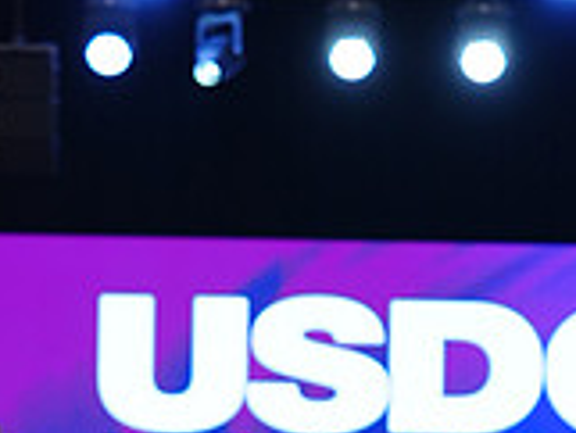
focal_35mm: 173
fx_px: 2881
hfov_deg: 11.4
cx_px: 252
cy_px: 683
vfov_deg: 8.4
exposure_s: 1/400
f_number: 2
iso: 320
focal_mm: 50
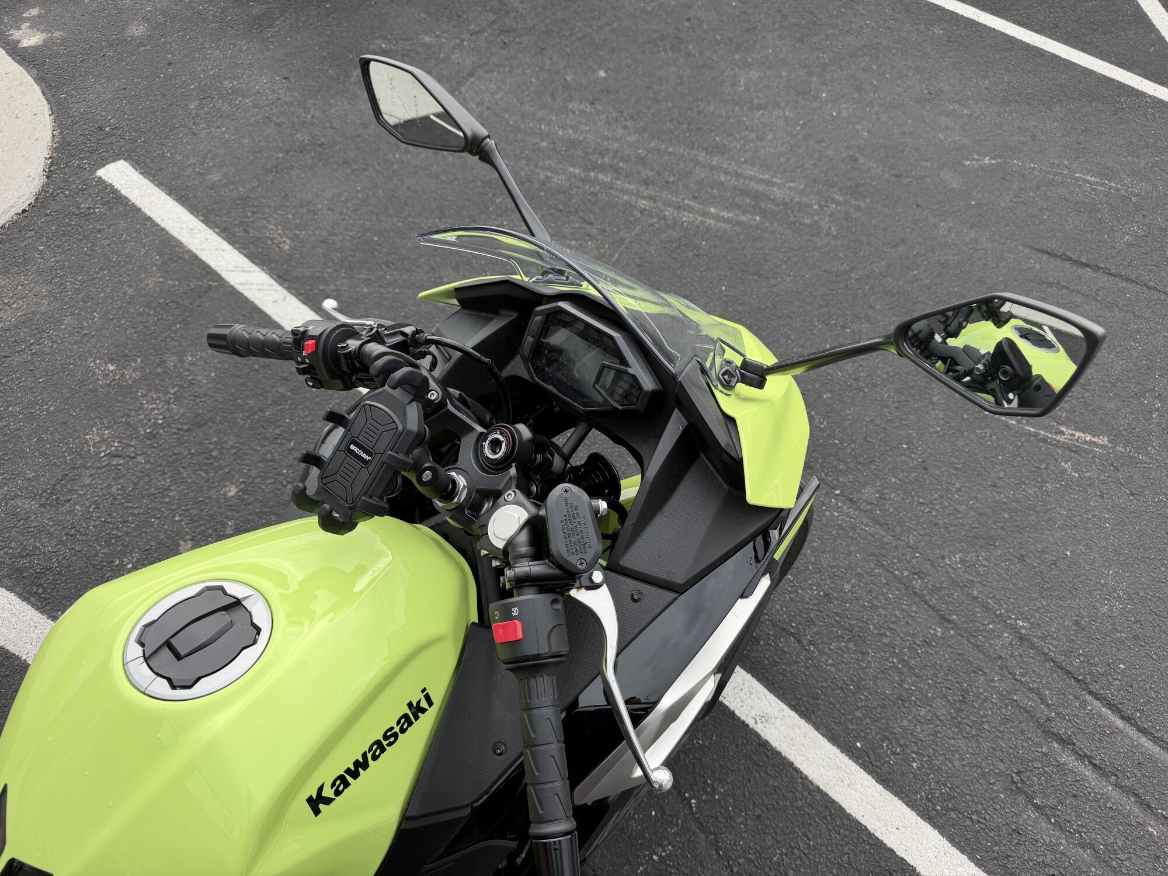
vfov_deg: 56.8
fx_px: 810
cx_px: 584
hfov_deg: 71.6
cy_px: 438
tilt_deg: -55.0
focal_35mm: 24
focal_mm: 6.76
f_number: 1.78
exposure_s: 1/167
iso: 64
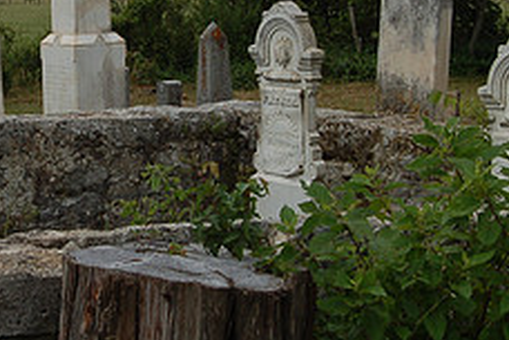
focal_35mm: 122
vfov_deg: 11.2
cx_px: 49
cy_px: 74
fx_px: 1725
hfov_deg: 16.6
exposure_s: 1/200
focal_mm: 32
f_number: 16
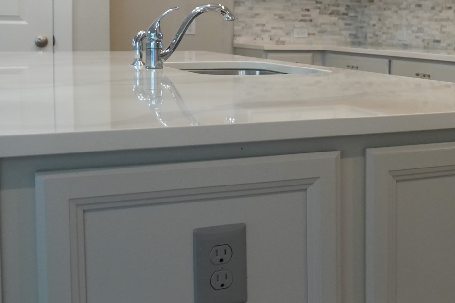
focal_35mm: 59
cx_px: 486
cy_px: 85
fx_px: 748
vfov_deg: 22.8
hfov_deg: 30.7
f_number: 3.5
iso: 1600
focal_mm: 17
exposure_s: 1/160
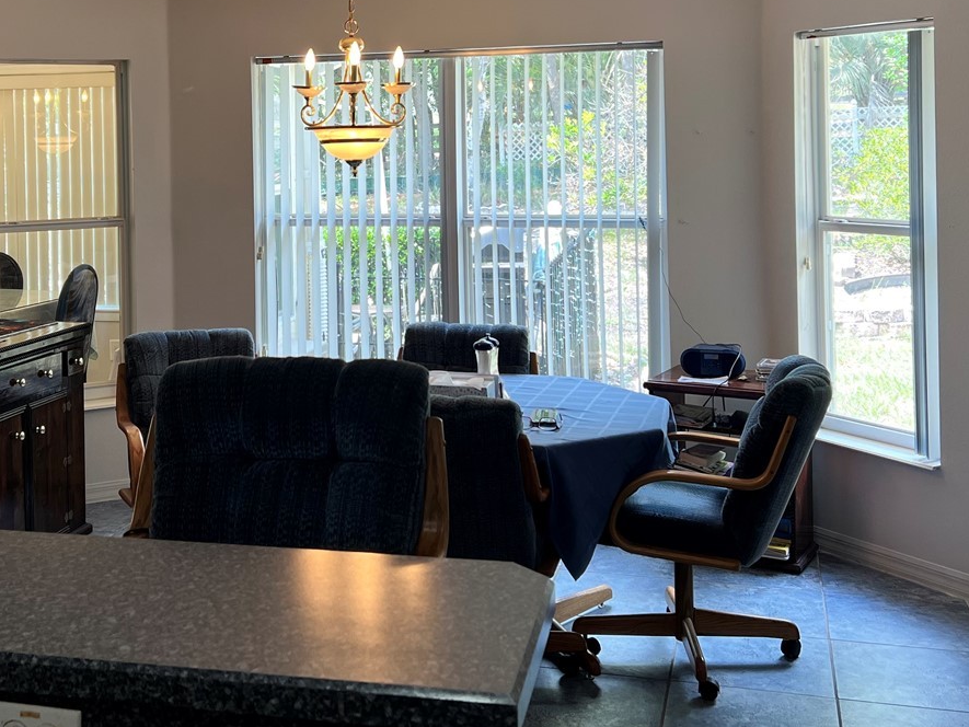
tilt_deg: -0.9
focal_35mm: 47
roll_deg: +1.3
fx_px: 1316
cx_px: 349
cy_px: 132
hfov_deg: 40.1
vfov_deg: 30.1
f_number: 1.5
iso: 40
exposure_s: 1/120
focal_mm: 5.7
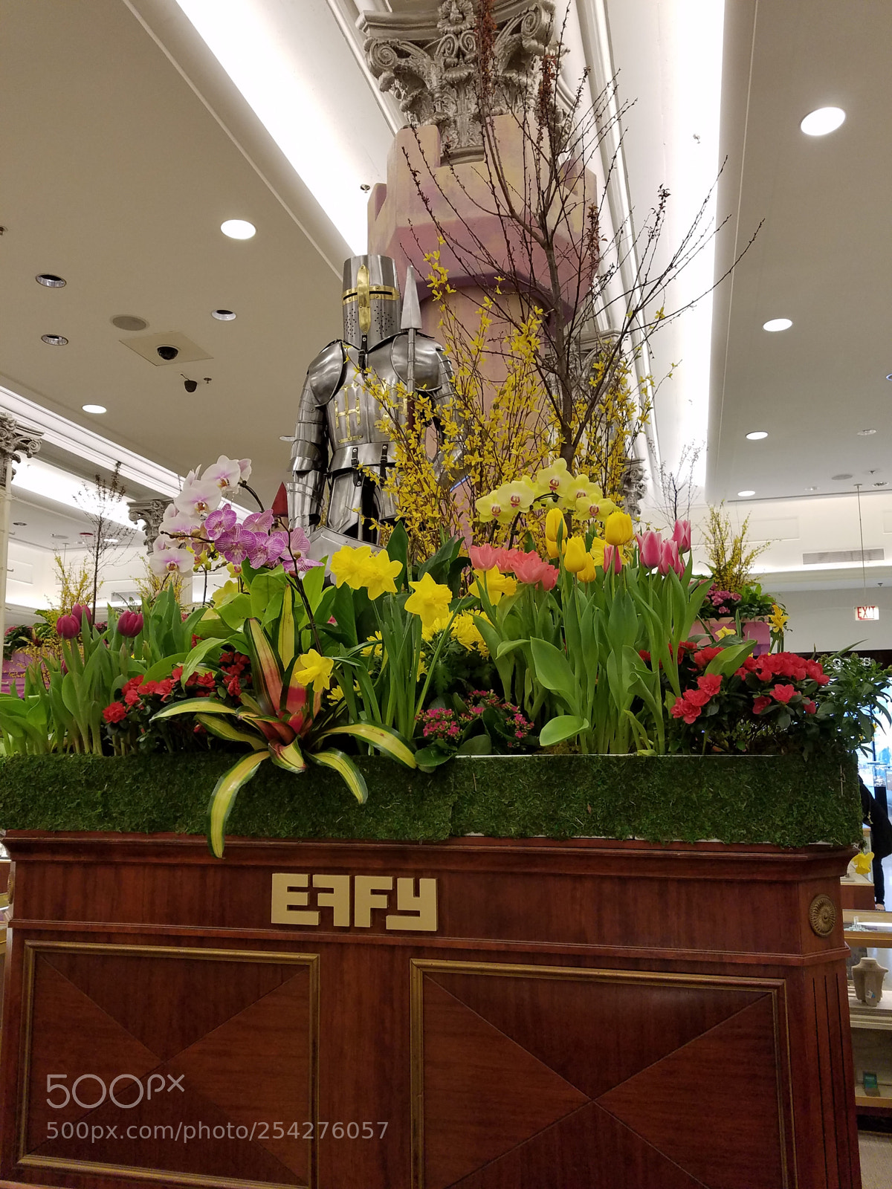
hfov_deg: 53.1
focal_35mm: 26
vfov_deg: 67.3
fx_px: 893
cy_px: 594
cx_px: 446
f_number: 1.7
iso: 100
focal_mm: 4.2
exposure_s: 1/60
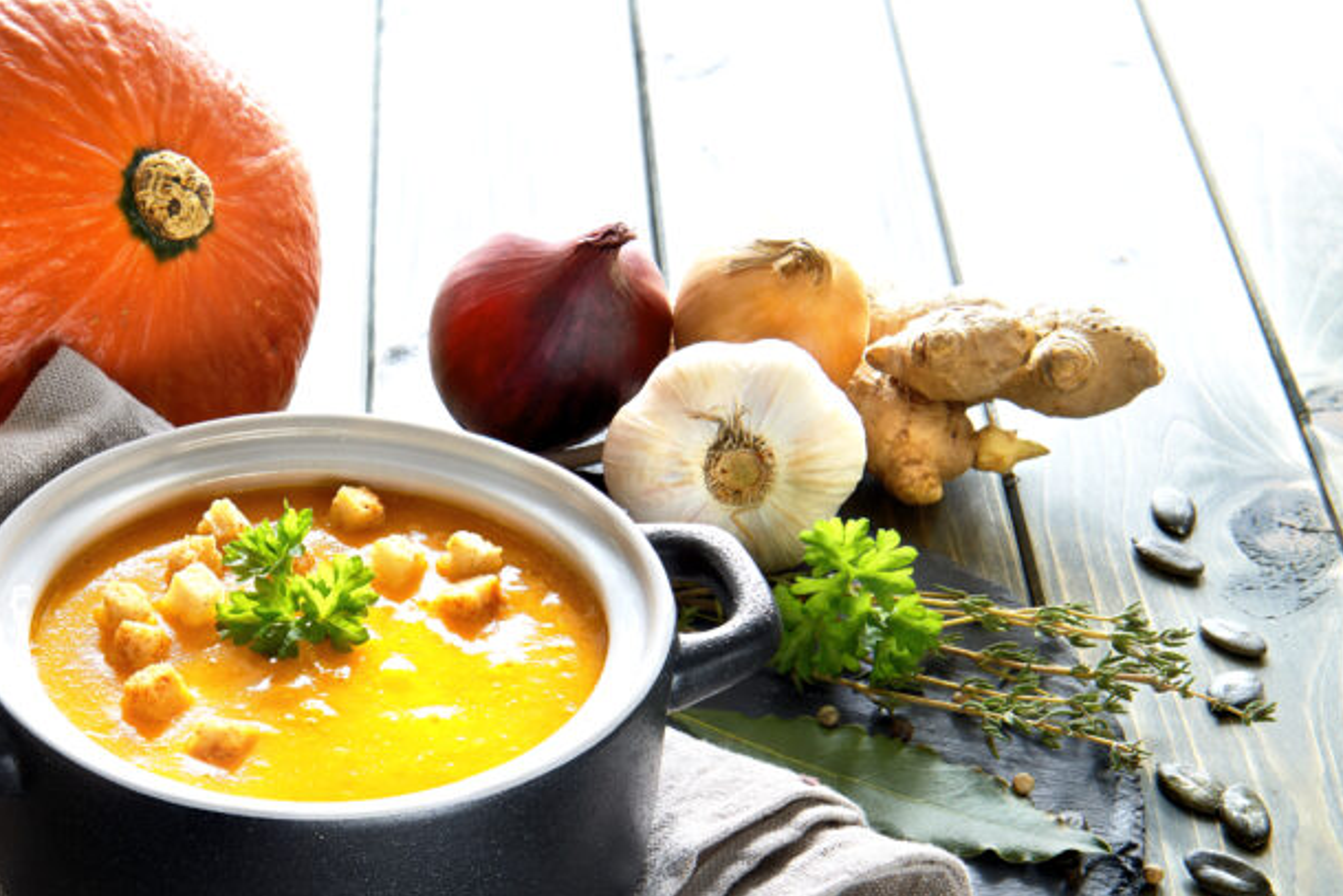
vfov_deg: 16.2
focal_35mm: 84
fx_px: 3134
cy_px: 697
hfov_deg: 23.9
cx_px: 295
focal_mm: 50
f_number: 9
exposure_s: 1/3
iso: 100
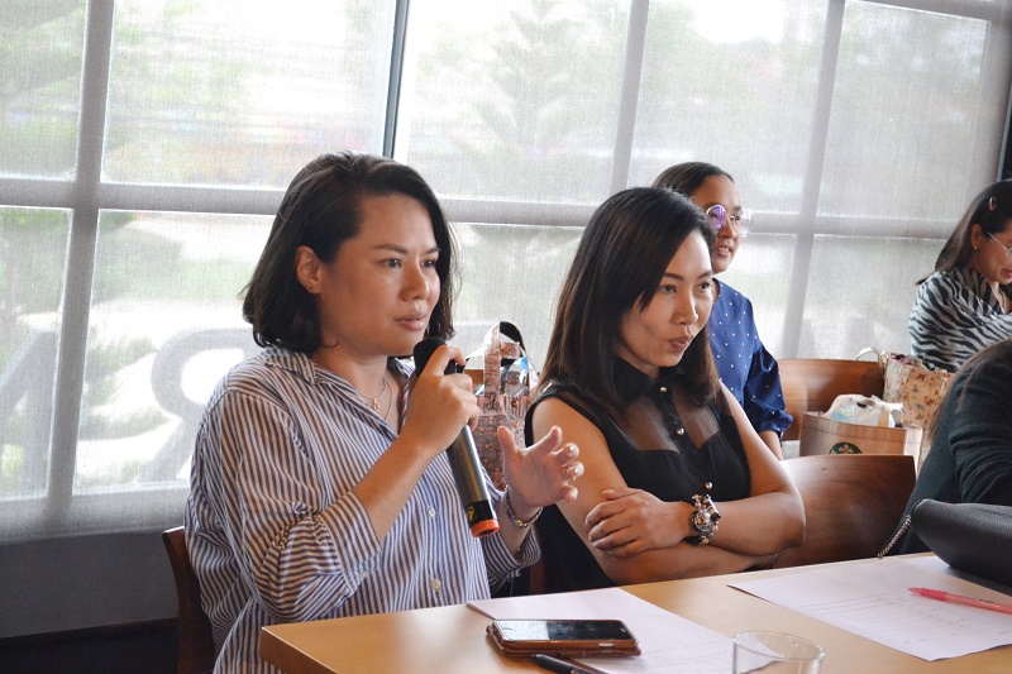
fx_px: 1855
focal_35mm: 66
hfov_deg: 30.5
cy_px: 337
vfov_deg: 20.6
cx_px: 506
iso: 3200
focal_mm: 44
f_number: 5.3
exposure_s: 1/50
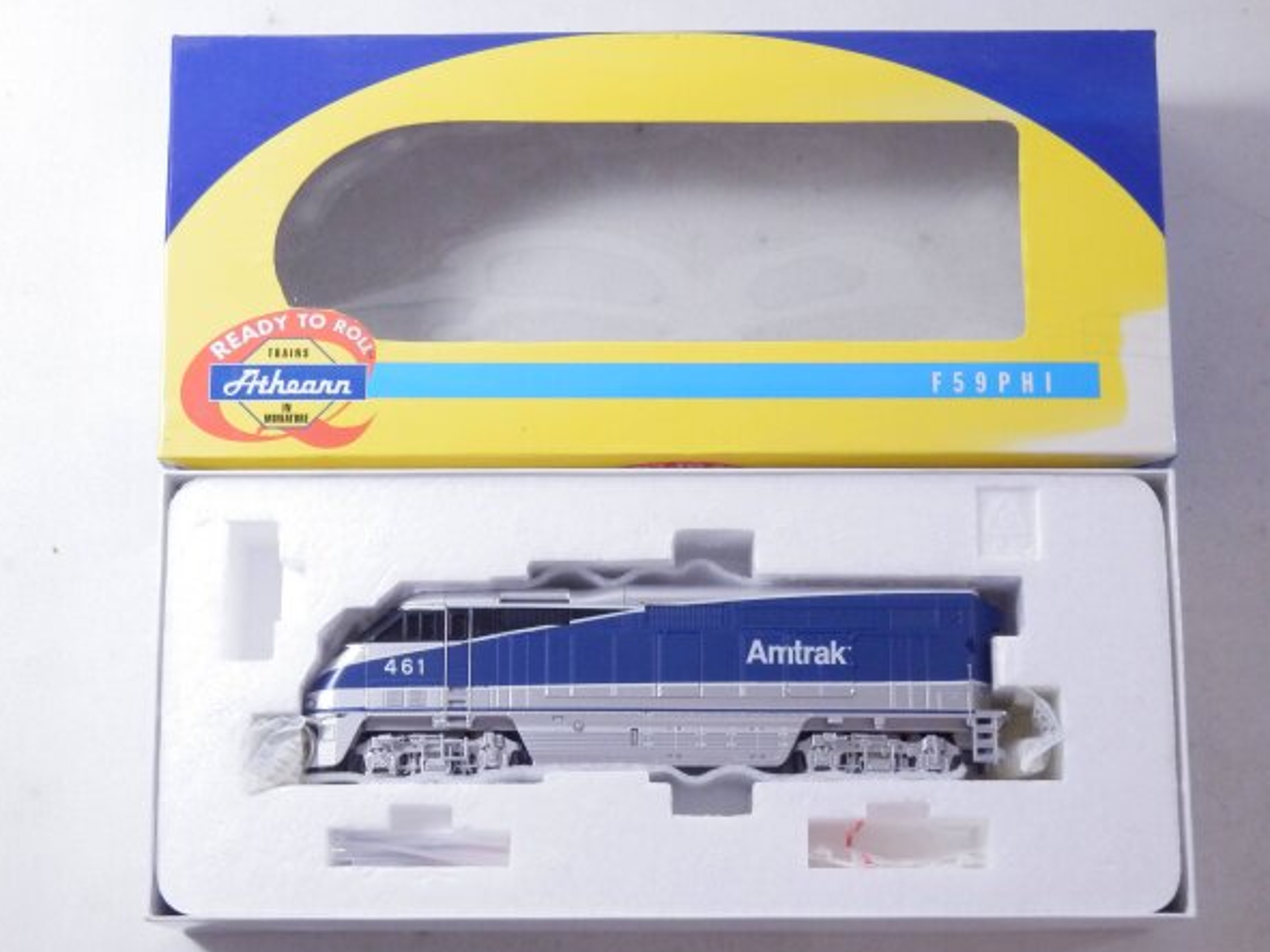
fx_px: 2458
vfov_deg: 21.9
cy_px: 477
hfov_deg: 29.0
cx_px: 630
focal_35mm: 67
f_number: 4.4
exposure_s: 1/160
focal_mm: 11.9
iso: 640
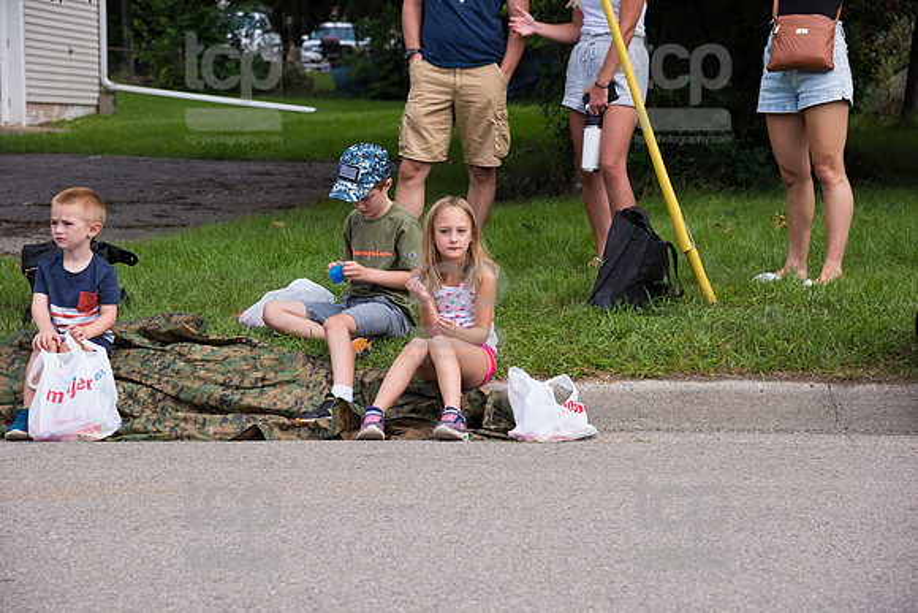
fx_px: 2499
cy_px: 306
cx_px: 459
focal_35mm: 98
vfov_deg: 14.0
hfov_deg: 20.8
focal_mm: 98
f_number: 6.3
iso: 360
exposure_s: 1/500
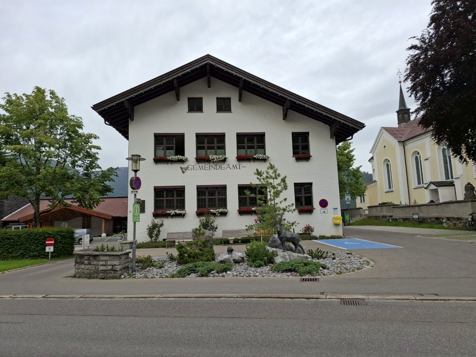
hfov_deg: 73.9
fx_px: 316
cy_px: 178
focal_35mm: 23
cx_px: 238
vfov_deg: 58.9
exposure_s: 1/867
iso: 50
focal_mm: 5.54
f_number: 1.8
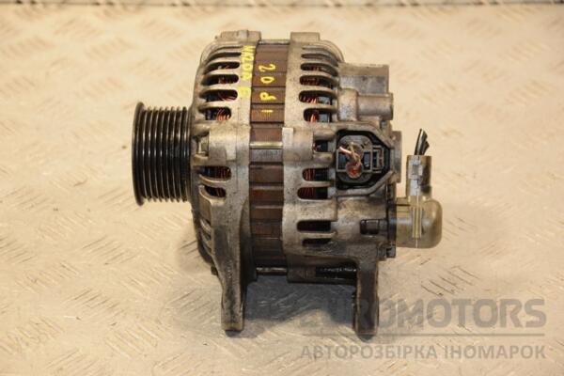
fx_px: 1880
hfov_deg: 17.1
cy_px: 188
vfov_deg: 11.4
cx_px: 282
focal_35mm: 120
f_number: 5.3
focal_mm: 80
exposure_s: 1/125
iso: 800
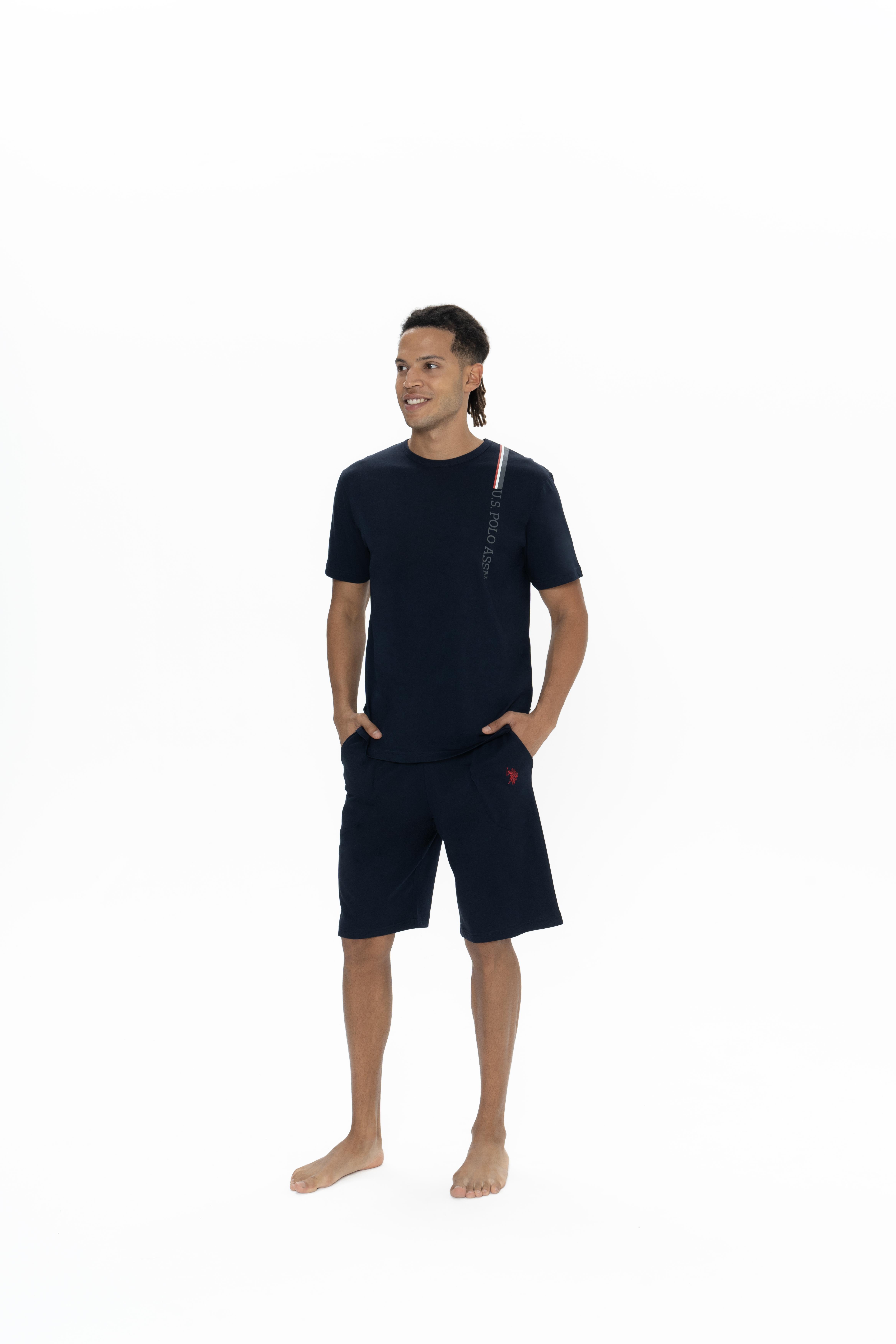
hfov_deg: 29.9
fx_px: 1680
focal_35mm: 45
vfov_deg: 43.6
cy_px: 672
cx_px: 448
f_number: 9
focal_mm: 45
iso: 400
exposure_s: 1/125
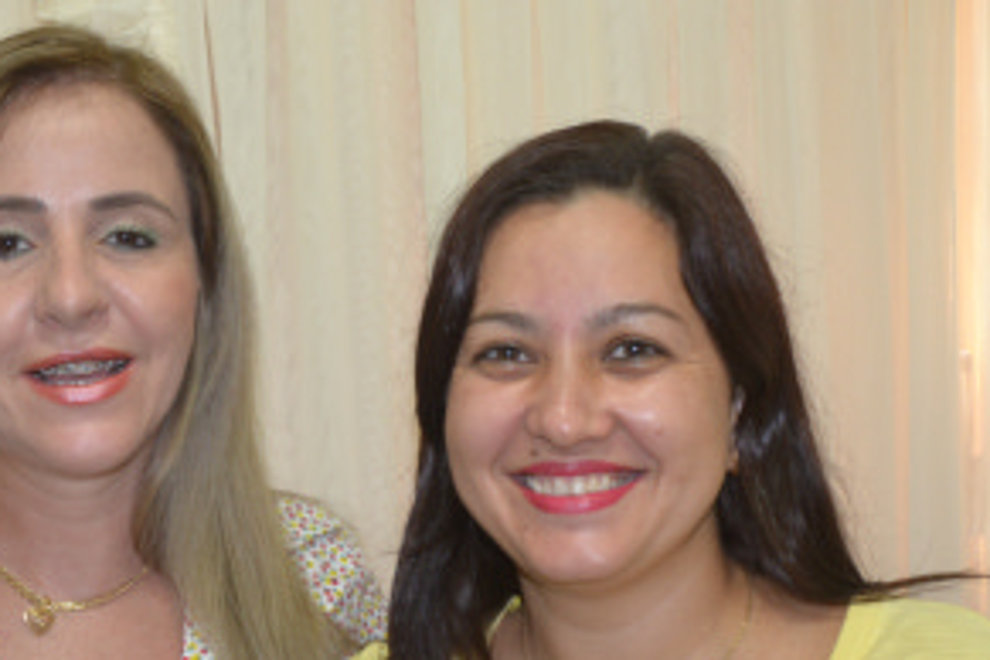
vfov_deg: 20.1
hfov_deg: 29.8
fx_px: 1842
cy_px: 512
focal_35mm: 67
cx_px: 313
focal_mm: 26
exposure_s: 1/60
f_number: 3.8
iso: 1000
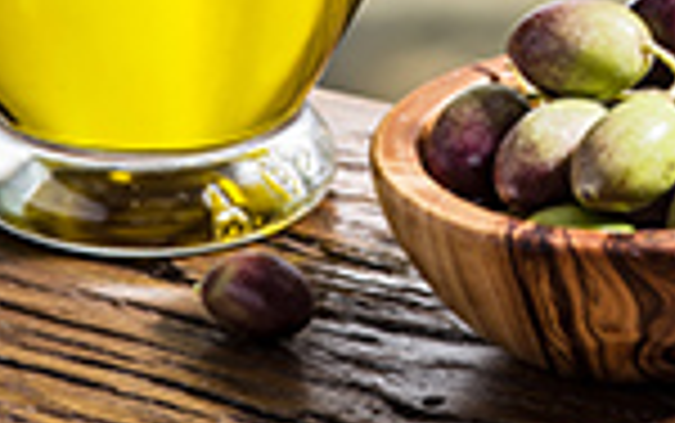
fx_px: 6720
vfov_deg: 3.6
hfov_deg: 5.7
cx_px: 736
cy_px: -389
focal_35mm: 365
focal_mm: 120
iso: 100
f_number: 16
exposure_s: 1/60
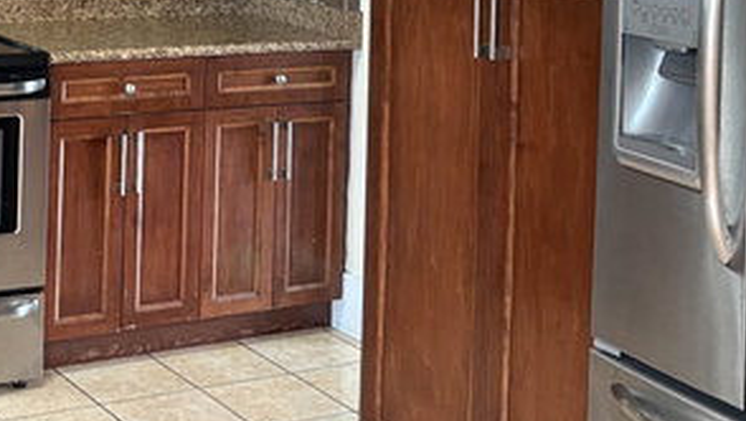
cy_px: -147
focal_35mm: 77
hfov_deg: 26.8
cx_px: 109
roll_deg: -1.1
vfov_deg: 14.9
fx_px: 1525
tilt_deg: -1.8
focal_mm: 5.96
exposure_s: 1/60
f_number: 1.6
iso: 250
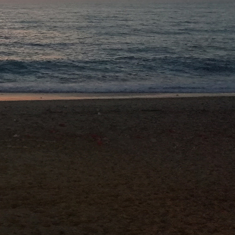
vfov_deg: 22.6
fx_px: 568
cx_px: -71
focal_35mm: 74
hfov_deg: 21.2
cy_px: 10
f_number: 2
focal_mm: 4.04
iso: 500
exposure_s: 1/20
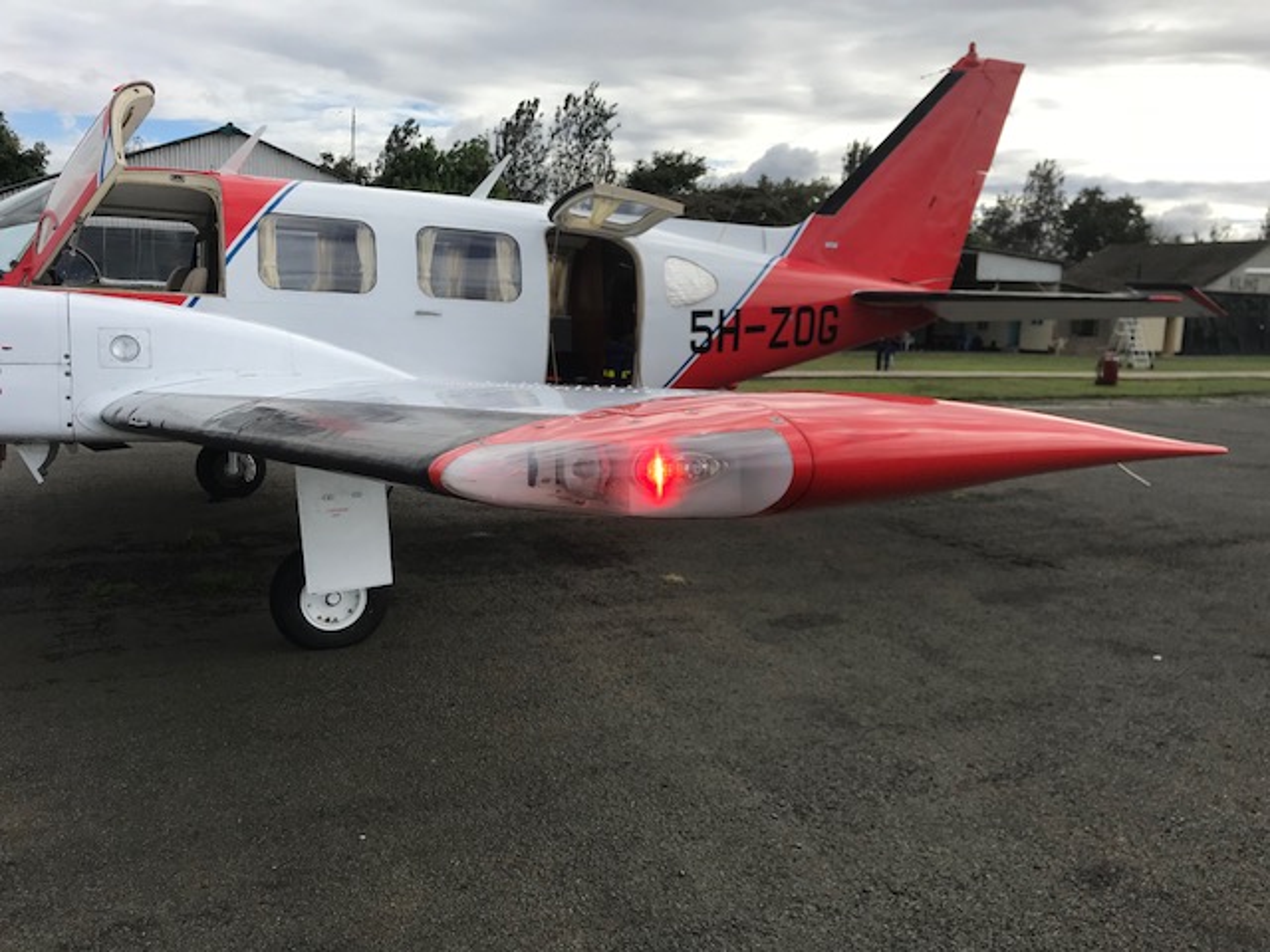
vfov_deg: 49.7
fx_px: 1027
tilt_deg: -8.5
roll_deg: -2.2
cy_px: 476
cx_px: 635
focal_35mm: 28
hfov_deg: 63.4
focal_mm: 3.99
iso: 20
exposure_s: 1/2457
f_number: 1.8
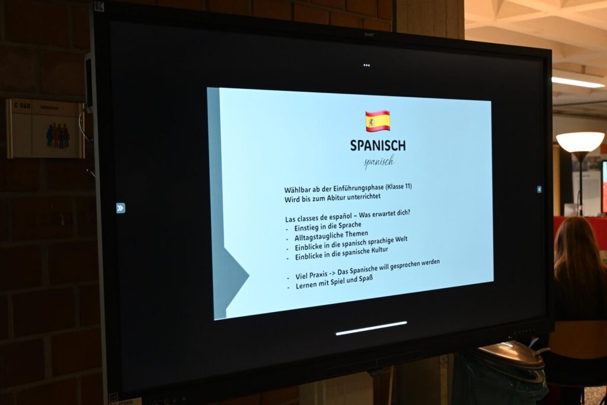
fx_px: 759
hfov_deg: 43.6
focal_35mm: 45
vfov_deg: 29.9
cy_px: 202
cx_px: 304
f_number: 4.8
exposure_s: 1/50
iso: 2200
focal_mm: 30
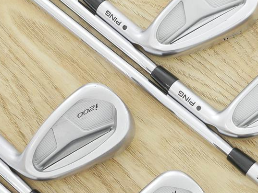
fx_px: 887
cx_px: 217
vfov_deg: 12.4
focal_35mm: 119
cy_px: 157
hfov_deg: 16.4
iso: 1600
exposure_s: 1/50
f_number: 4.5
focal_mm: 25
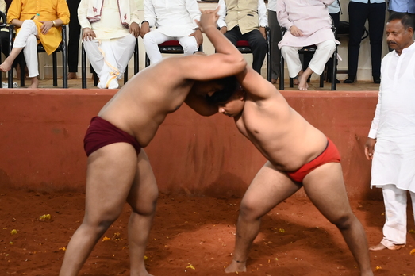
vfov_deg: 16.8
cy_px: 142
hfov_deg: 25.1
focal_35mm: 81
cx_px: 206
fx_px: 933
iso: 5000
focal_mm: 47
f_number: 4
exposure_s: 1/100
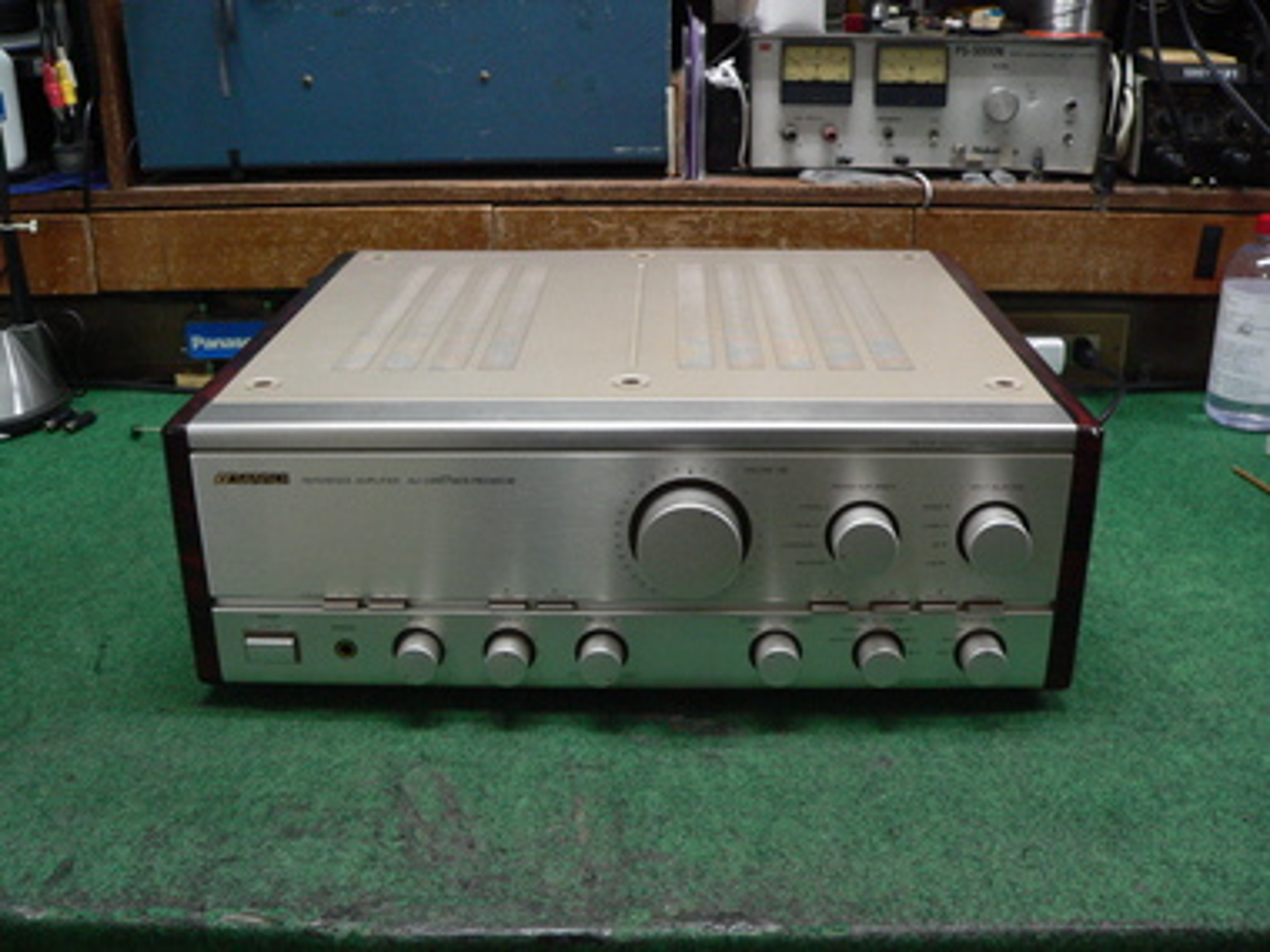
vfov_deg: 39.7
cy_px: 476
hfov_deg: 51.4
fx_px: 1321
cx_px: 635
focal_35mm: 36
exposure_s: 1/15
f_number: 2.8
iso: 200
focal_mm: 6
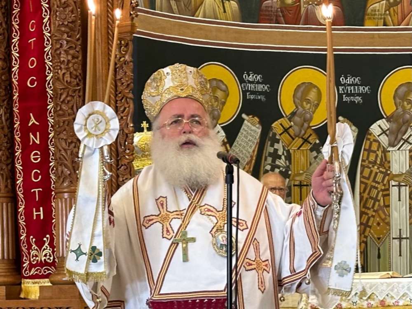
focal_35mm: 48
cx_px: 206
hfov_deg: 39.7
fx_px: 571
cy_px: 154
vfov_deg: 30.3
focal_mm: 6.86
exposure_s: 1/50
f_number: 1.78
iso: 250
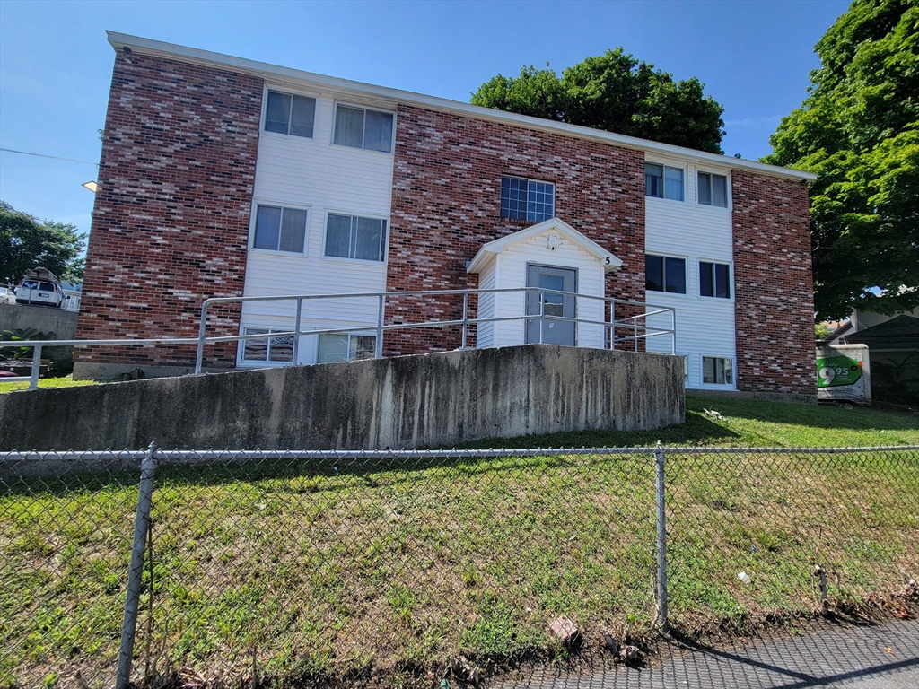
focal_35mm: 13
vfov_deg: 89.9
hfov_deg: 106.2
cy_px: 344
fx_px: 345
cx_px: 460
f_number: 2.2
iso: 50
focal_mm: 2.2
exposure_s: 1/1173
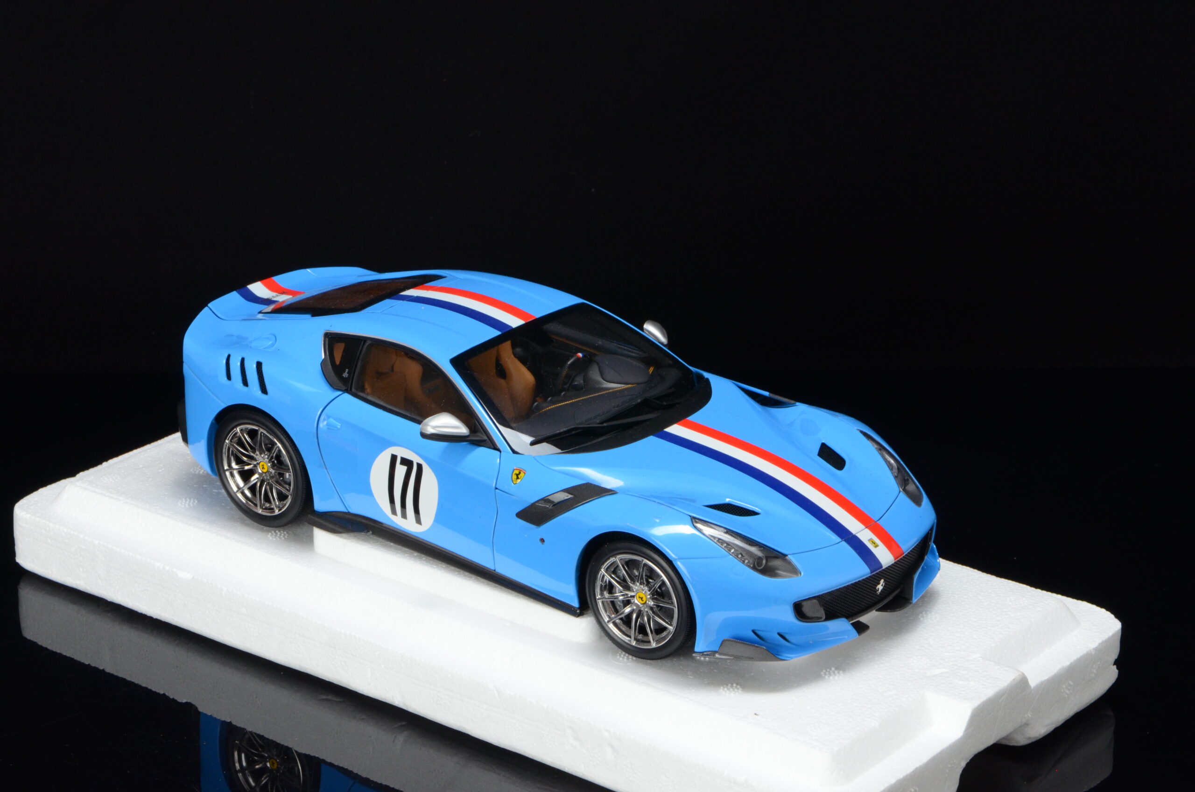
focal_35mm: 105
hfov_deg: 19.5
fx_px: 3478
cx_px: 598
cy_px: 396
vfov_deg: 13.0
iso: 1000
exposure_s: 1/20
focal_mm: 70
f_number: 18
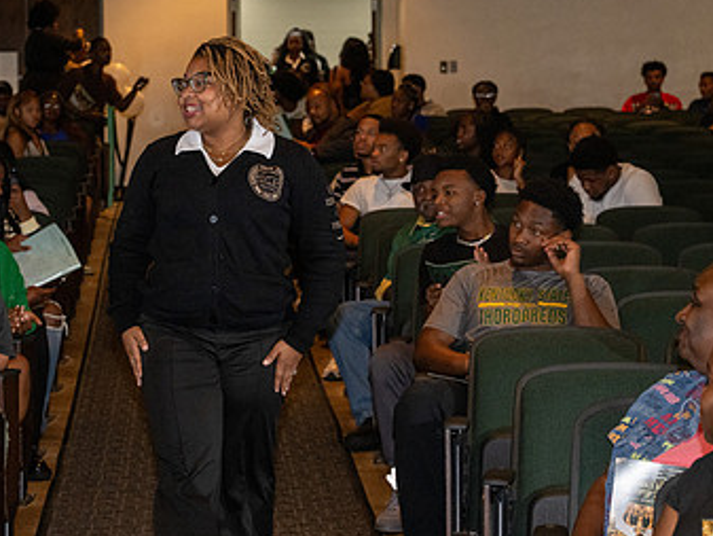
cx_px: 216
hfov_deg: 18.5
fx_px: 2184
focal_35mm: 106
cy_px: 310
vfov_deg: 14.0
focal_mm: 64
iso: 3200
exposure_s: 1/200
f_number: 5.6
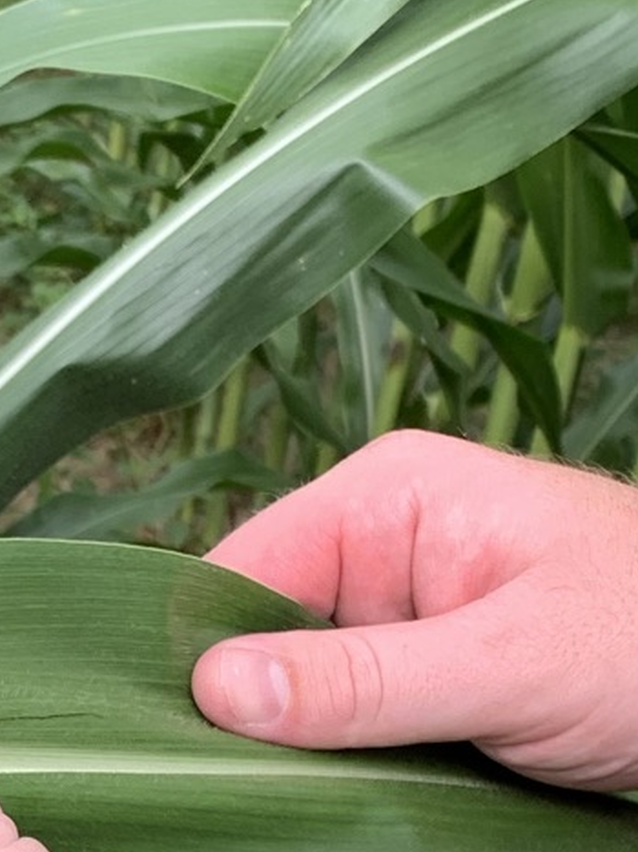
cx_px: -246
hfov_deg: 12.5
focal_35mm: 114
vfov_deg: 17.1
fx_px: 2803
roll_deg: -3.1
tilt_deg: -30.4
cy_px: 691
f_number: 1.8
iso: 25
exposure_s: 1/149
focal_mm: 4.25
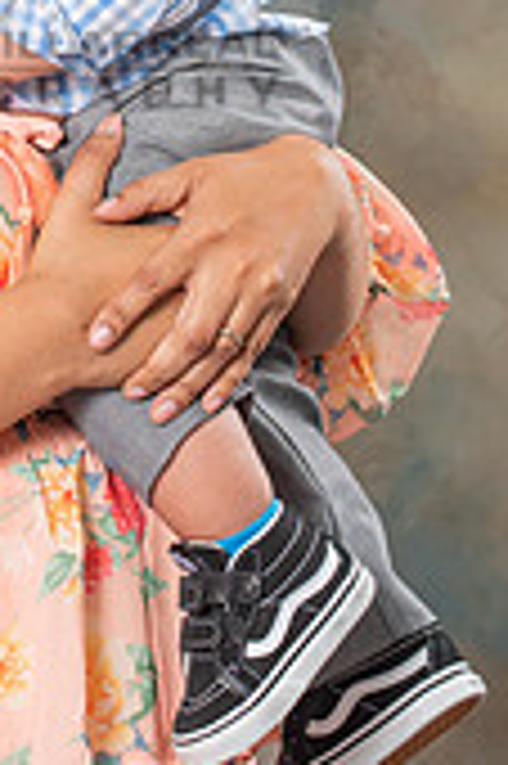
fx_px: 9756
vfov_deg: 4.5
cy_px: 32
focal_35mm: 460
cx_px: -63
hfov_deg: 3.0
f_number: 5.6
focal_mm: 116
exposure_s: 1/125
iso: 200
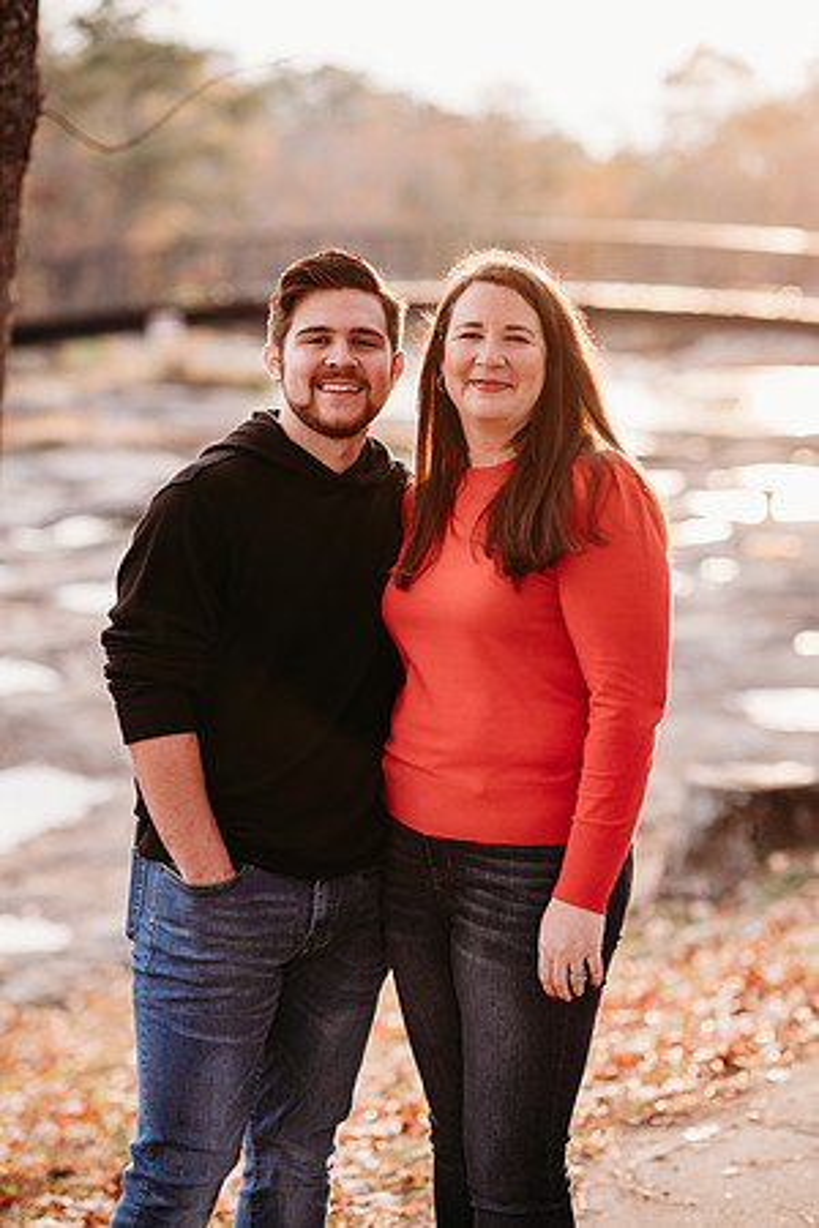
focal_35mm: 85
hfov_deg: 16.1
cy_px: 614
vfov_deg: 23.9
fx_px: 2900
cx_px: 410
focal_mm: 85
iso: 320
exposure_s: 1/400
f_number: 2.2
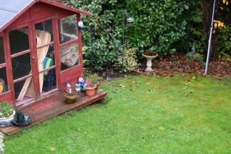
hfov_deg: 27.3
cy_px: 115
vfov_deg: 18.3
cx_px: 108
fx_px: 475
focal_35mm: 74
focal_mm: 24
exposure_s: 1/80
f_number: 4.5
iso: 400
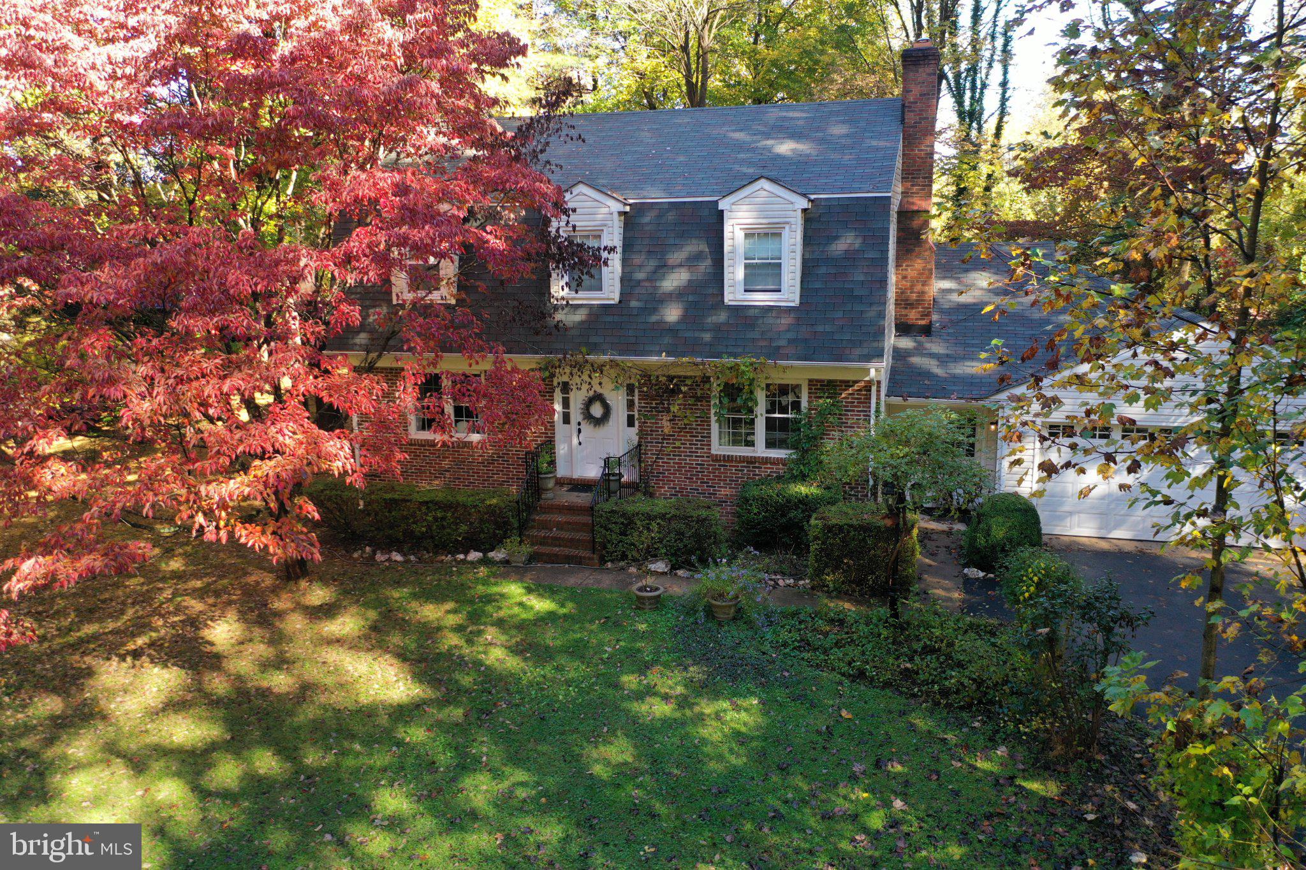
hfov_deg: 65.5
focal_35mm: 28
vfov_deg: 46.4
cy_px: 435
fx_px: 1016
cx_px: 653
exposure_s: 1/30
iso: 100
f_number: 2.8
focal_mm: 10.26
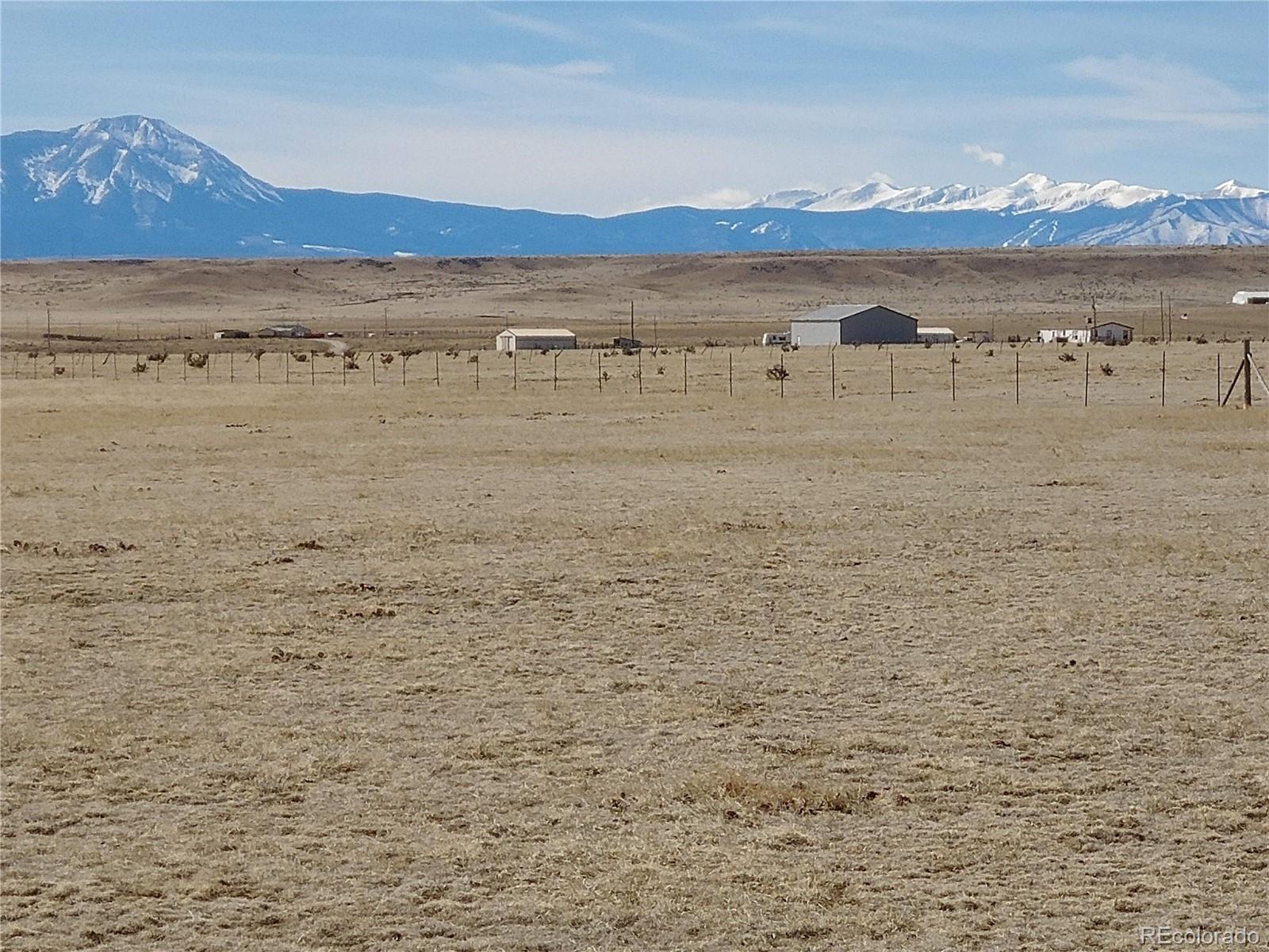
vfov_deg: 12.7
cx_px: 634
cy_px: 476
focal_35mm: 117
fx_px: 4289
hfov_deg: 16.8
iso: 50
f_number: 2.4
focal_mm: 5.88
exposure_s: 1/1124
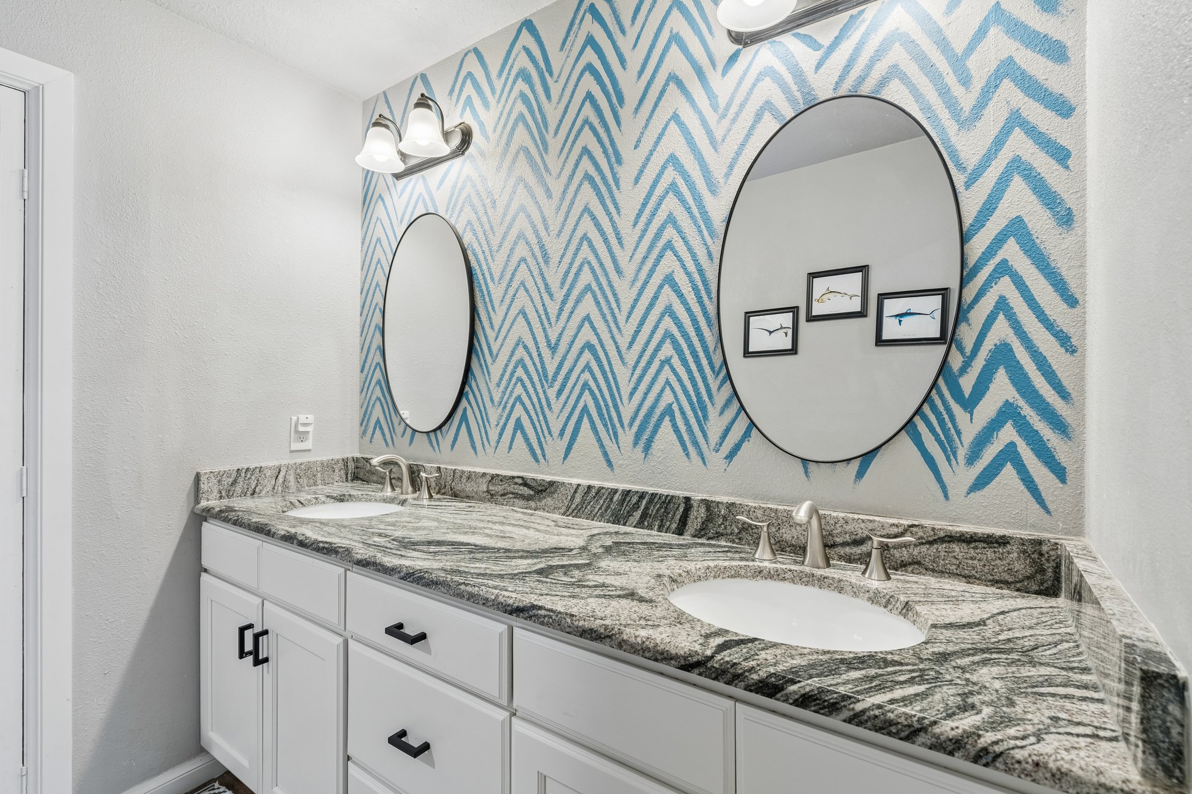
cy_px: 397
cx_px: 596
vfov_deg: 73.7
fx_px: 530
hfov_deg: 96.7
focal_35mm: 16
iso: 200
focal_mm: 16
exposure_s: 1/6
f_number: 8
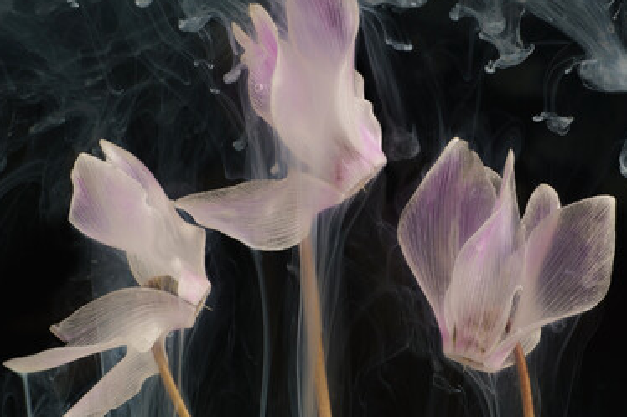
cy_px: 248
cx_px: 354
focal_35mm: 361
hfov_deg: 5.7
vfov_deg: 3.8
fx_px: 6284
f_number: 16
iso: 64
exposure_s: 1/200
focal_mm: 180
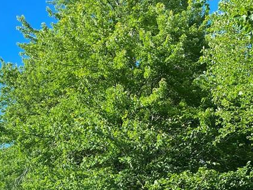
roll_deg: +2.0
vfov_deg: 22.7
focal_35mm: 63
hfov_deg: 30.5
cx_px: 170
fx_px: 460
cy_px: 171
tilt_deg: +11.0
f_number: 1.6
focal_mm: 5.1
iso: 50
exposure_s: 1/992
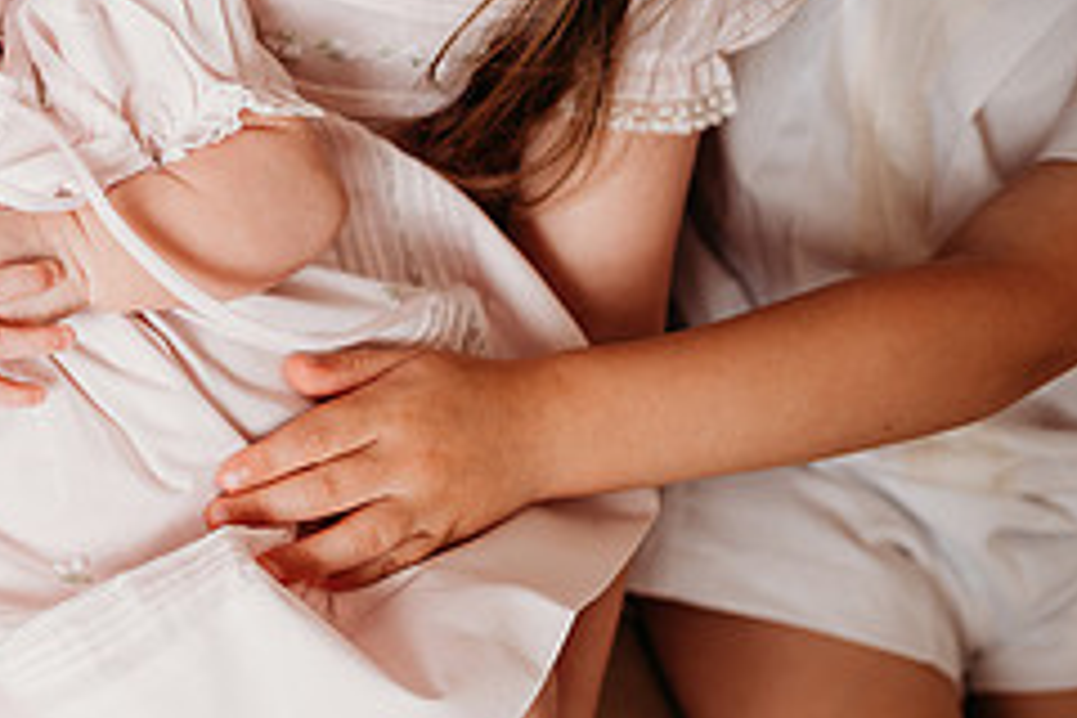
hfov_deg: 30.3
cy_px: 330
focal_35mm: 58
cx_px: -153
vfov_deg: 23.4
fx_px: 1735
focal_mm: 24
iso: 100
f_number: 2.8
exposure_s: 1/200
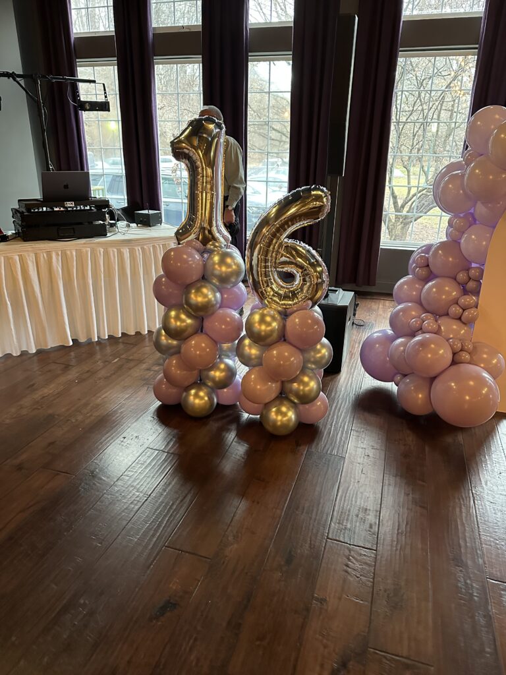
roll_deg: -0.2
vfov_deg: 71.6
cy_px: 338
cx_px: 253
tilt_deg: -21.0
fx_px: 468
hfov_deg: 56.8
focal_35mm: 24
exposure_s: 1/40
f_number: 1.78
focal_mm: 6.86
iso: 800
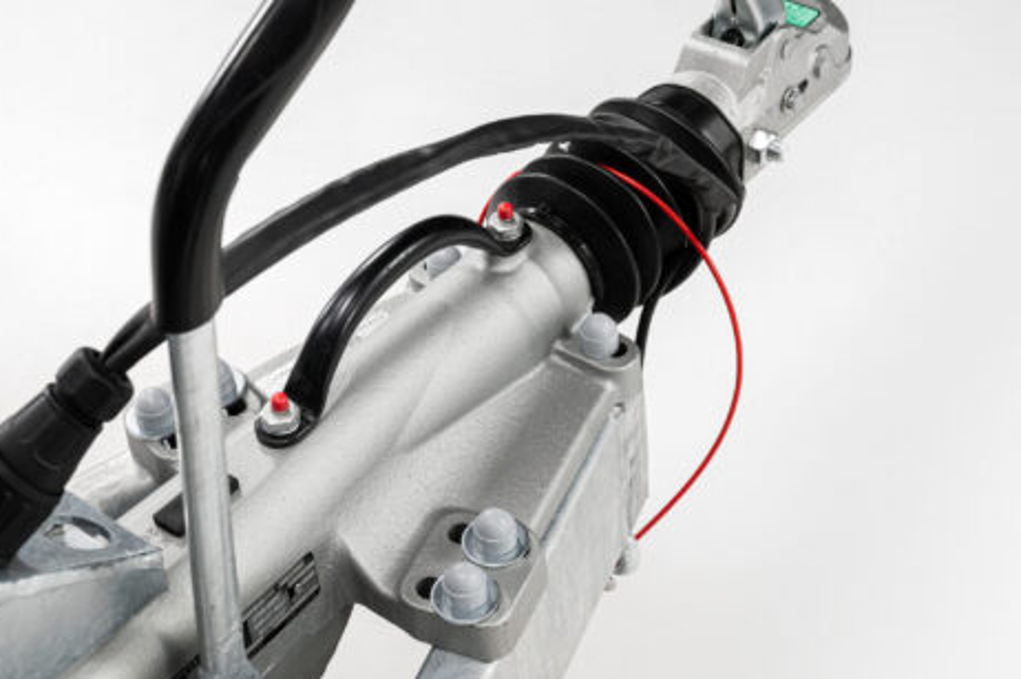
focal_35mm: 65
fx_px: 1841
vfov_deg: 20.8
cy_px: 264
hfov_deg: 31.0
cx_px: 453
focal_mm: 50
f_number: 8
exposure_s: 1/100
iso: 320
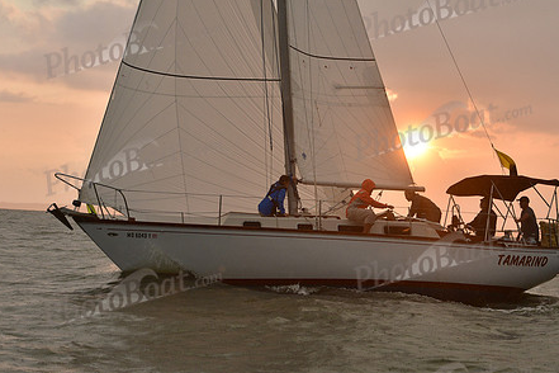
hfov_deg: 22.1
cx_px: 289
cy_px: 211
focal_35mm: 92
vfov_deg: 14.9
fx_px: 1428
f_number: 6.3
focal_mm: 70
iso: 400
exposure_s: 1/500
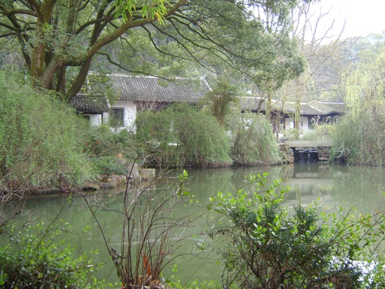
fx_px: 345
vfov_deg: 45.4
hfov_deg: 58.4
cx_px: 192
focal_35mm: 31
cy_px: 144
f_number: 2.7
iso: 100
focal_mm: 8.13
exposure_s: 1/30
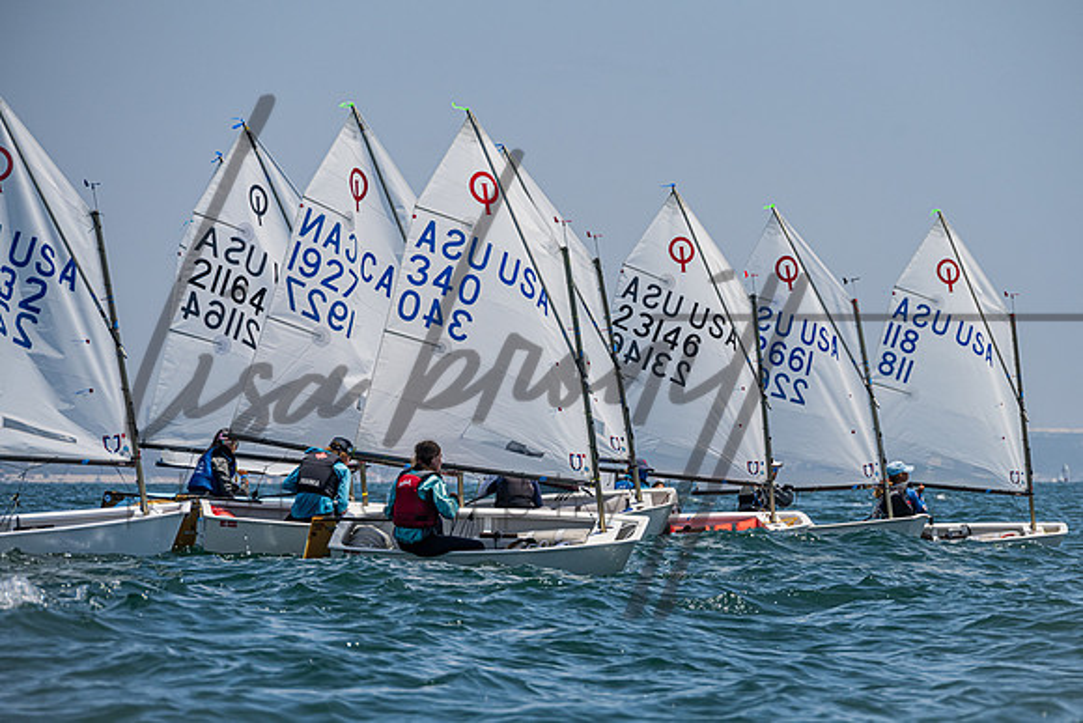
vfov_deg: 5.5
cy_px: 368
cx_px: 614
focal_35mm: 251
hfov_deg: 8.2
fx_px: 7539
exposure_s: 1/3200
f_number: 8
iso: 500
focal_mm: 220
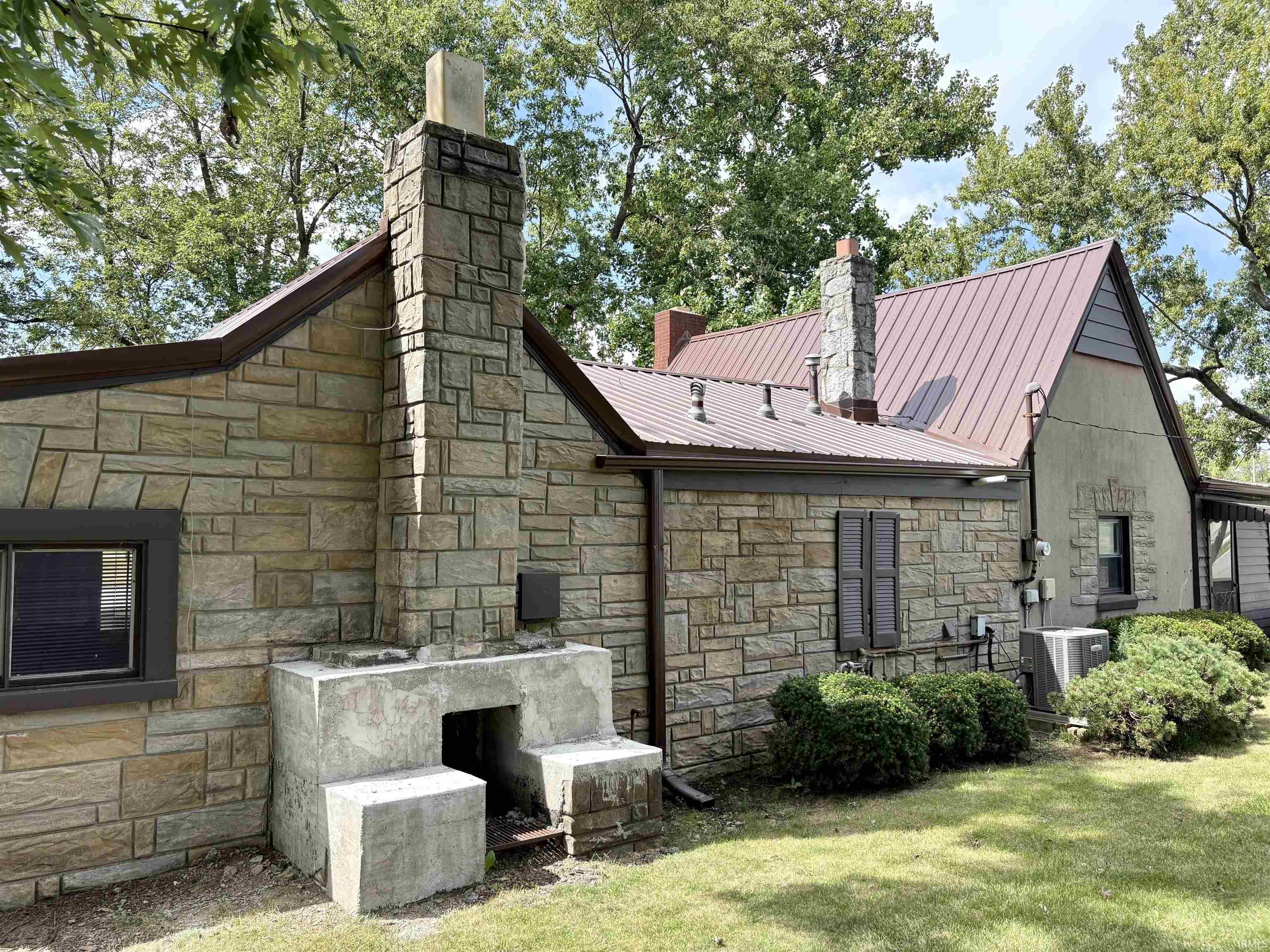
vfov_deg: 53.1
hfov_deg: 67.3
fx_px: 954
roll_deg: +0.7
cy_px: 476
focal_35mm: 26
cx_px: 635
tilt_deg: +3.9
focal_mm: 5.96
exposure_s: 1/1155
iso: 64
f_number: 1.6
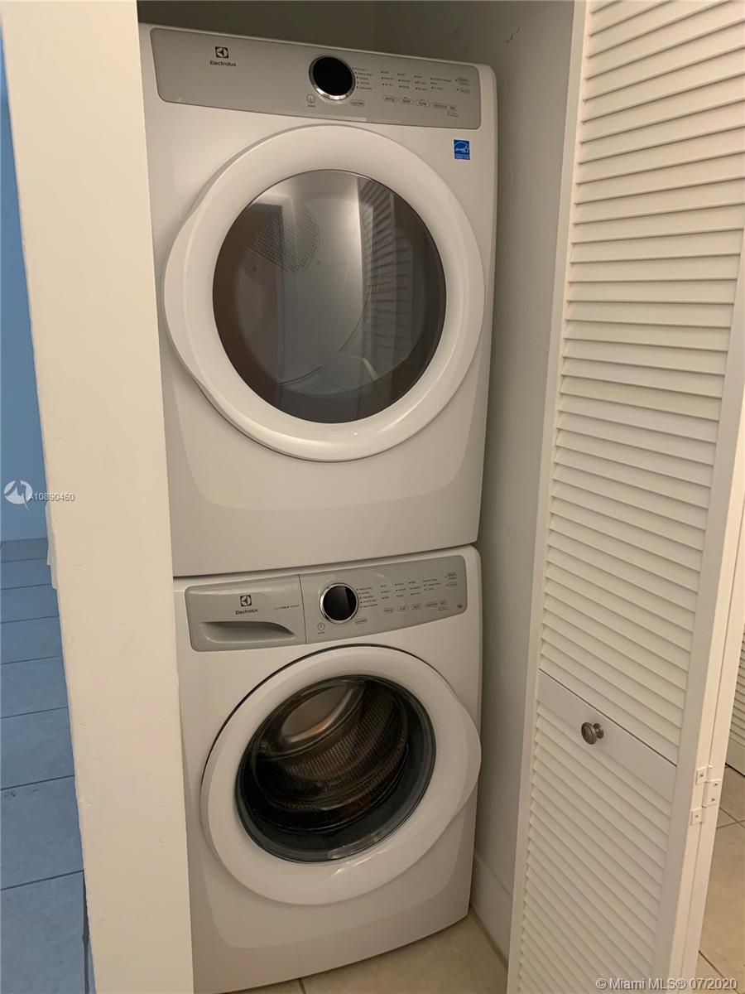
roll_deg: +0.0
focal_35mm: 26
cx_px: 372
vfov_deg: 67.3
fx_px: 746
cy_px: 497
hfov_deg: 53.1
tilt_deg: -14.0
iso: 200
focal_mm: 4.25
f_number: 1.8
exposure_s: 1/60
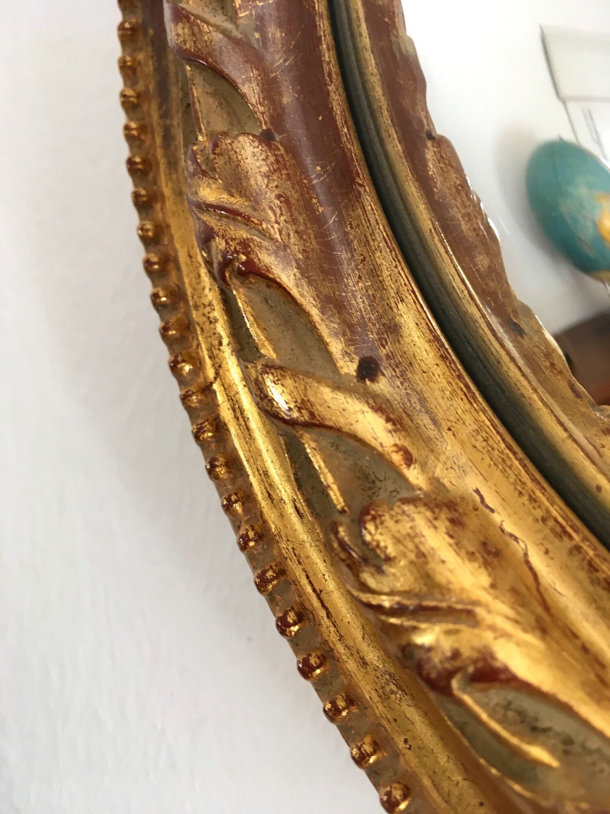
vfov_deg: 61.7
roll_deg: -2.3
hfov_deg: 48.2
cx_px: 305
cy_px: 407
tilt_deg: +4.8
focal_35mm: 29
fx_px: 681
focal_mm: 4.15
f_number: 2.2
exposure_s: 1/33
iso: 64
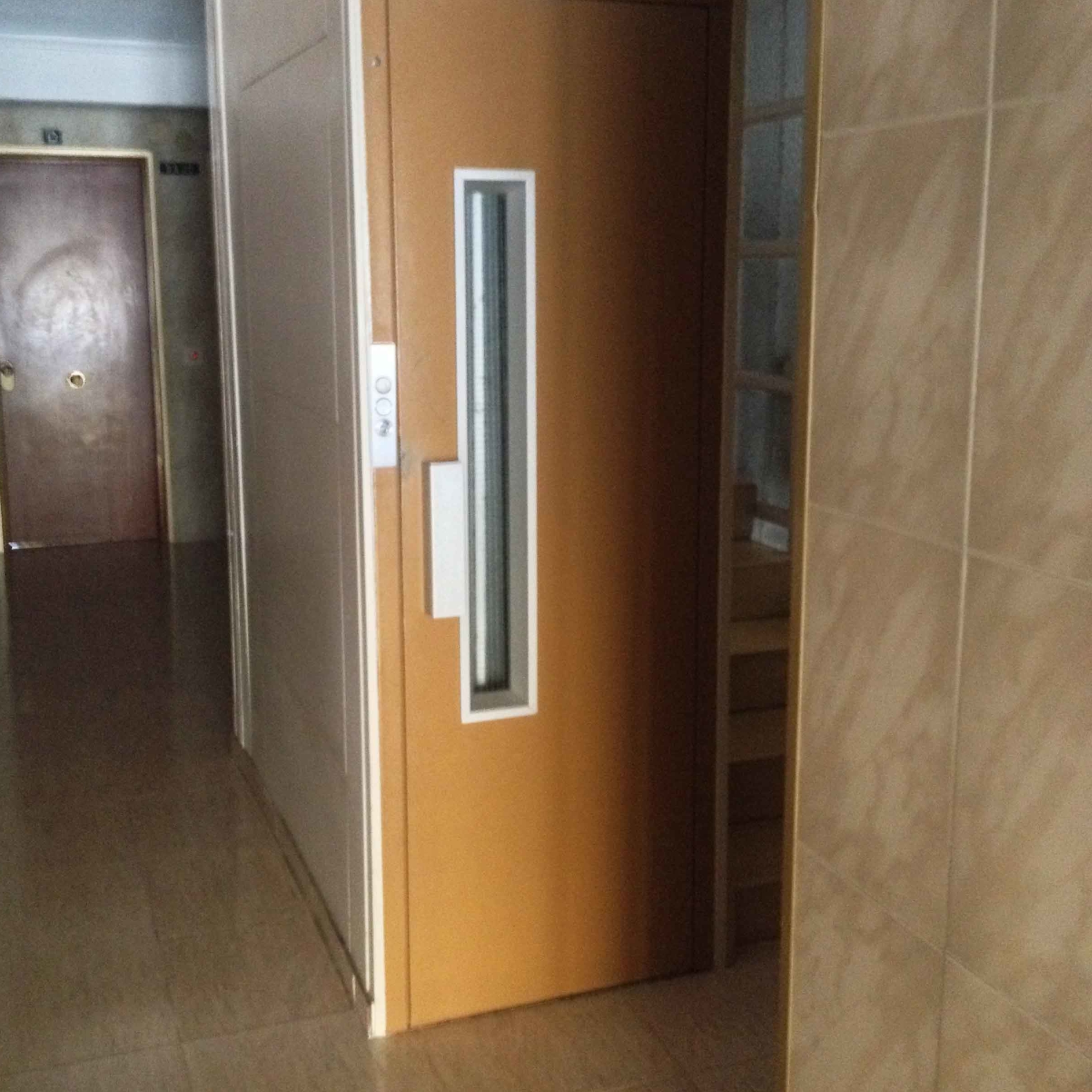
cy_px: 500
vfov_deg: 40.0
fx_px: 1499
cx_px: 537
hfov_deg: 40.0
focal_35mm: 42
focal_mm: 4.28
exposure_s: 1/15
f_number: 2.4
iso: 640
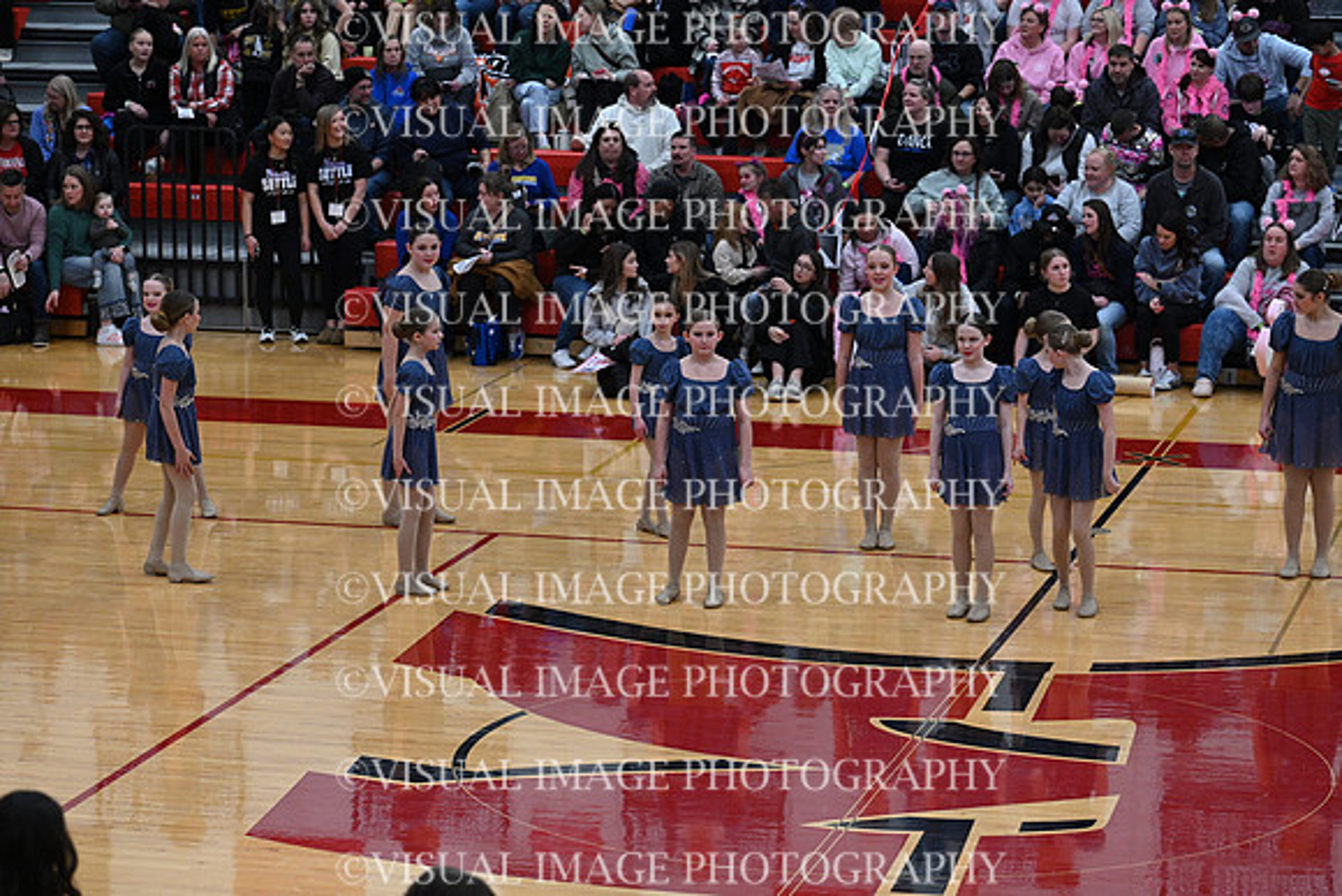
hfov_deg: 17.8
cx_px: 671
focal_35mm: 115
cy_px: 448
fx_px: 4288
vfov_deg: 11.9
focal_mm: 115
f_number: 4
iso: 4000
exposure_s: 1/400
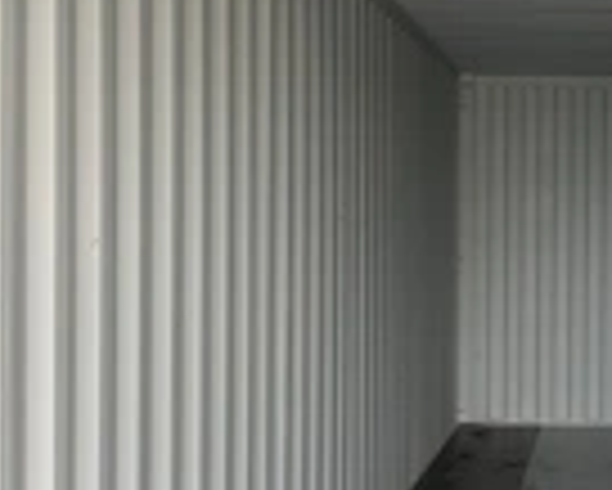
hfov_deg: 21.9
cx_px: 662
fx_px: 1504
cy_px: 247
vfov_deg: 18.5
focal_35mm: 83
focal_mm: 3
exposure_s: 1/122
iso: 64
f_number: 1.8
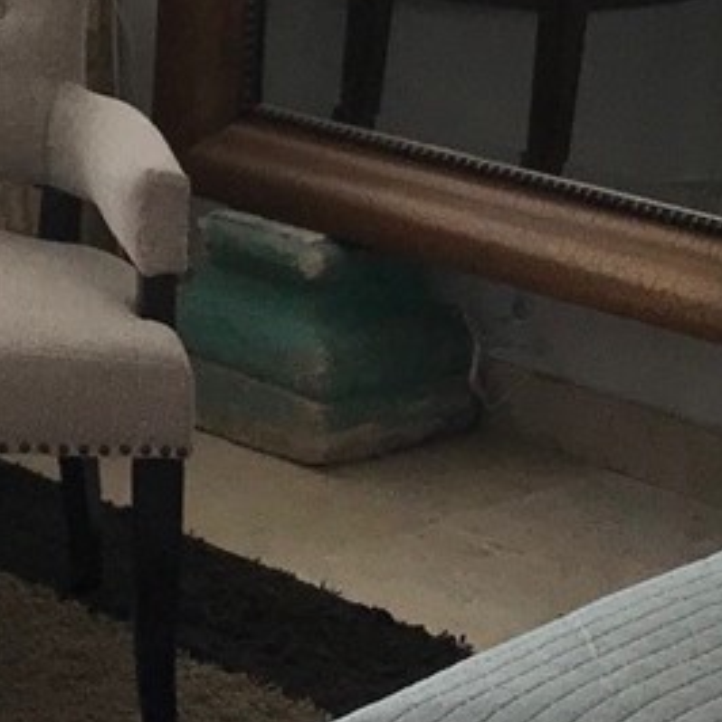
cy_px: -95
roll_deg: +1.6
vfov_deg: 11.5
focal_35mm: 149
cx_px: -315
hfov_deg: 11.3
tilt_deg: -9.9
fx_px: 3516
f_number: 1.8
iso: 32
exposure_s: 1/60
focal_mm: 3.99
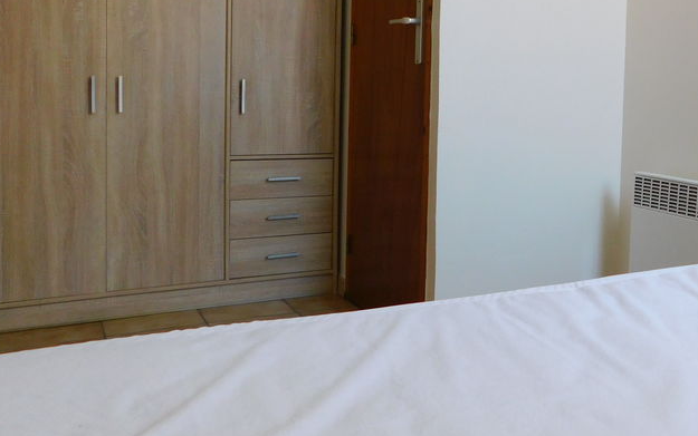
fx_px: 742
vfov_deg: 32.4
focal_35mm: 39
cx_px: 469
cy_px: 126
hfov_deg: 49.4
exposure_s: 1/30
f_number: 3
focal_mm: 4
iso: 220
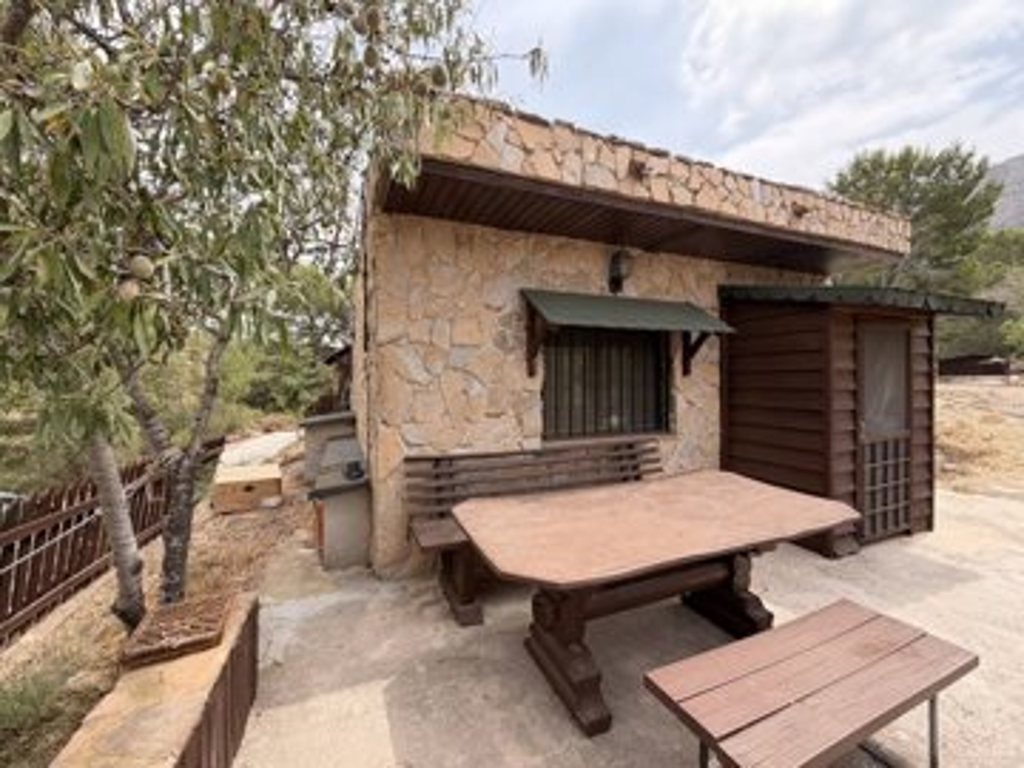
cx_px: 512
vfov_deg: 85.7
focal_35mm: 14
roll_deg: +1.4
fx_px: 414
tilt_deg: -0.4
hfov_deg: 102.1
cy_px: 384
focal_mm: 2.22
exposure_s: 1/607
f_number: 2.2
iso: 40
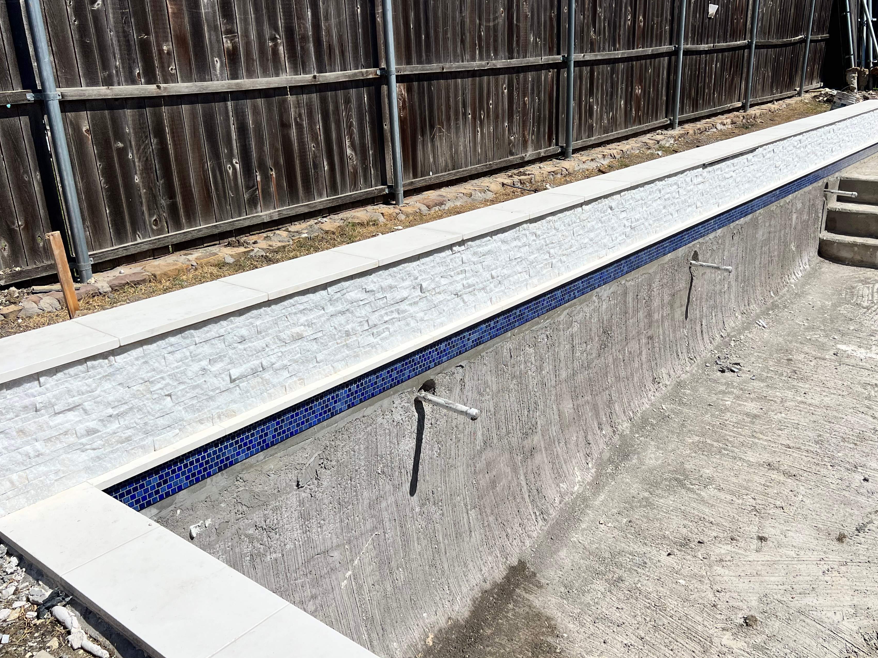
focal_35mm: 31
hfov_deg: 58.3
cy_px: 314
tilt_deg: -19.6
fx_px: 786
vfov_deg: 45.4
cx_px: 477
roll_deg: +2.2
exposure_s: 1/12658
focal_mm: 5.7
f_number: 1.5
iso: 50
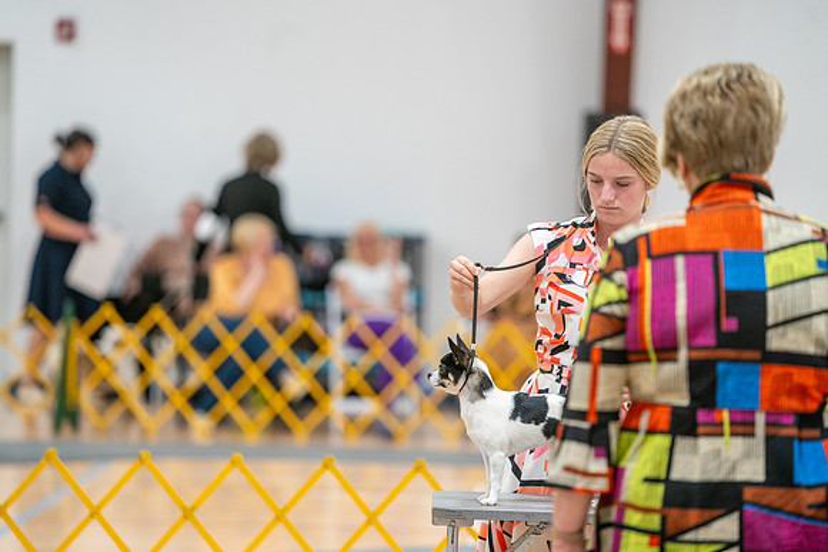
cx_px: 414
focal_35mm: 200
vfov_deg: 6.9
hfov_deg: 10.3
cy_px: 276
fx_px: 4601
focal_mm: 200
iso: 2000
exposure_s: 1/250
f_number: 3.2
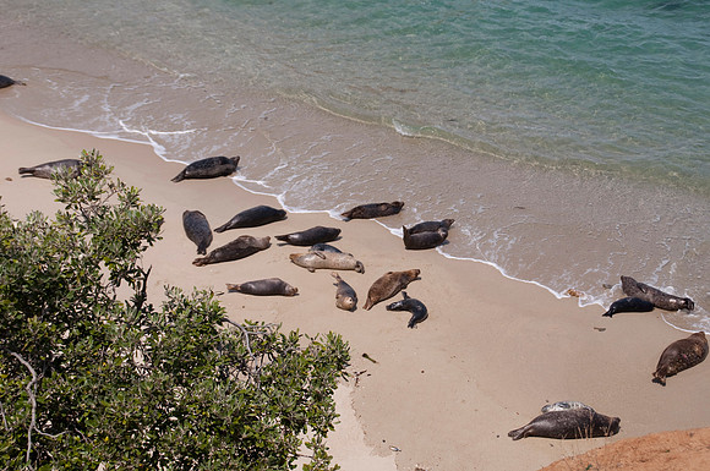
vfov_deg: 18.1
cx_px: 355
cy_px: 236
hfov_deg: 27.0
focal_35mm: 75
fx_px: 1477
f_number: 7.1
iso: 200
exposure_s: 1/1000
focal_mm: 50
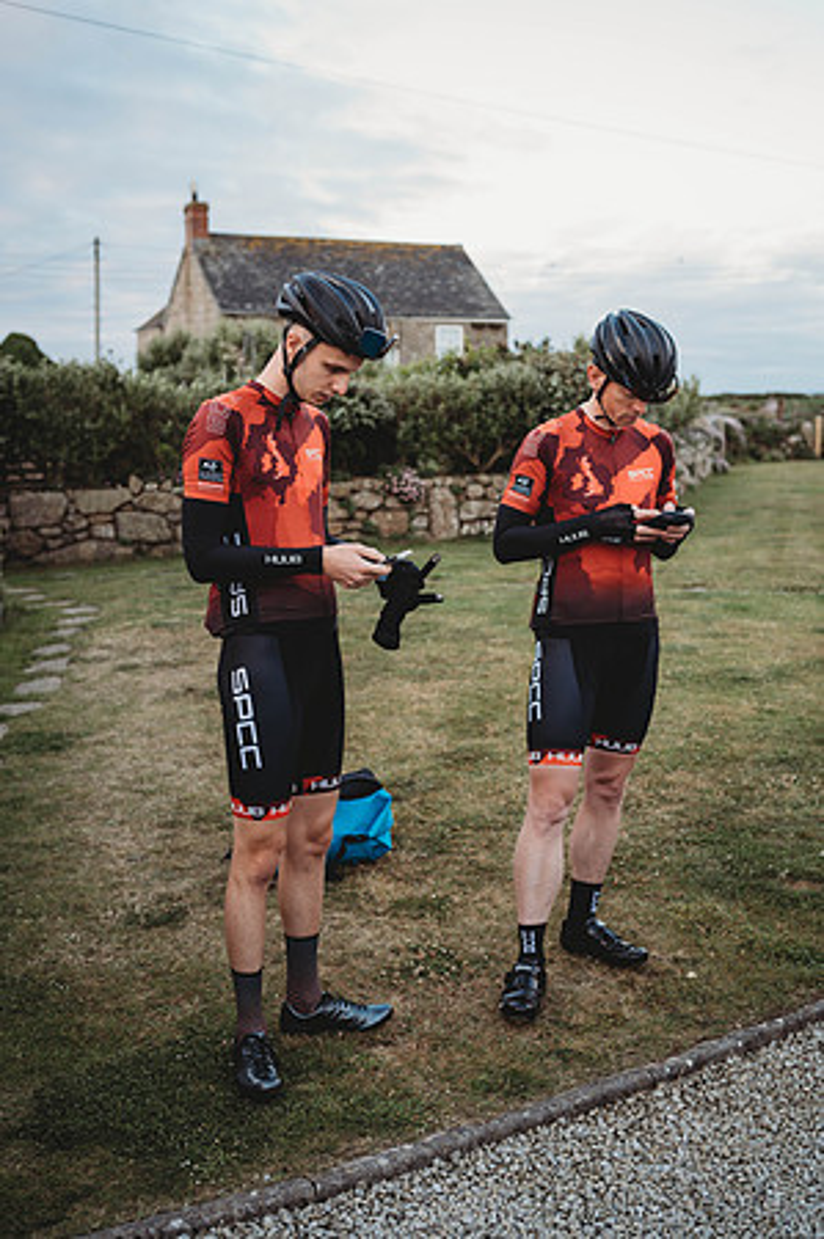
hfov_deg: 33.3
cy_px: 620
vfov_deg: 48.5
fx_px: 1376
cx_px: 412
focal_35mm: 40
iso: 360
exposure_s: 1/160
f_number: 3.2
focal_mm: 40
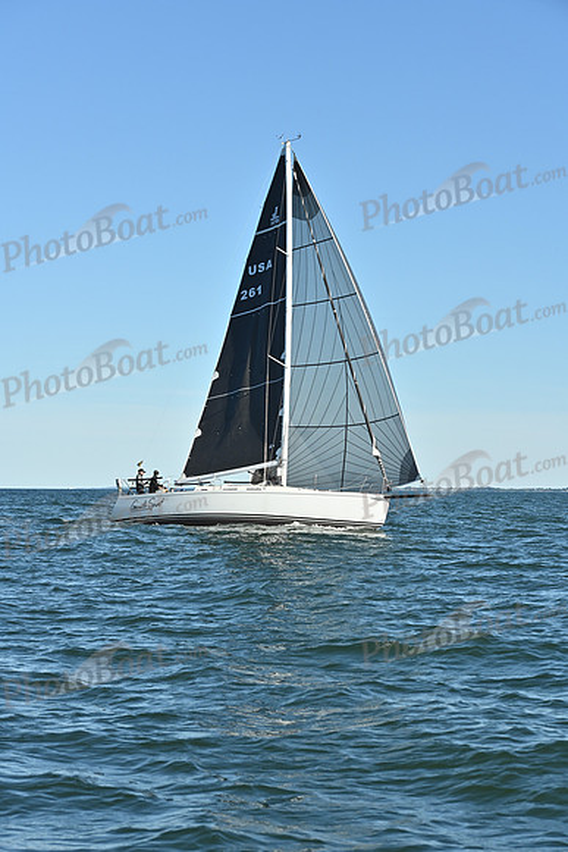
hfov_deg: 17.1
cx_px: 284
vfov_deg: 25.4
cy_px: 426
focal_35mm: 80
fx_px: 1892
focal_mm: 80
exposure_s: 1/1250
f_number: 7.1
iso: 320
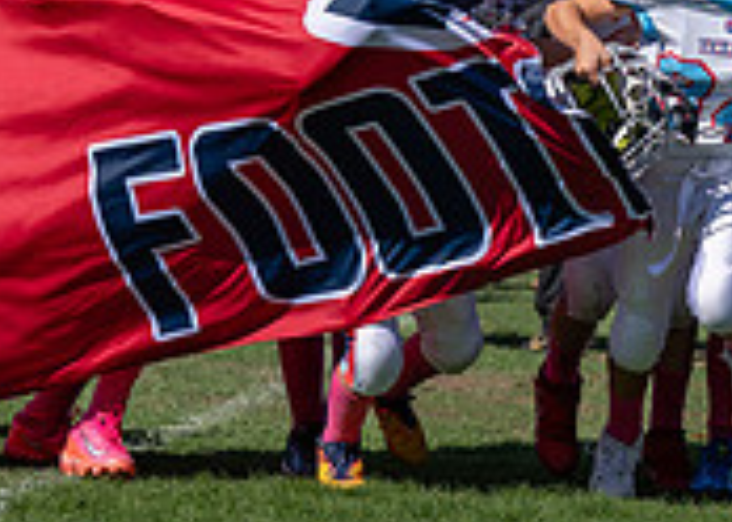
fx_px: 5630
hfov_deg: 7.4
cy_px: -95
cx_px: 765
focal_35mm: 271
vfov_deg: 5.3
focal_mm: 70
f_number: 5
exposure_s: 1/1600
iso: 125
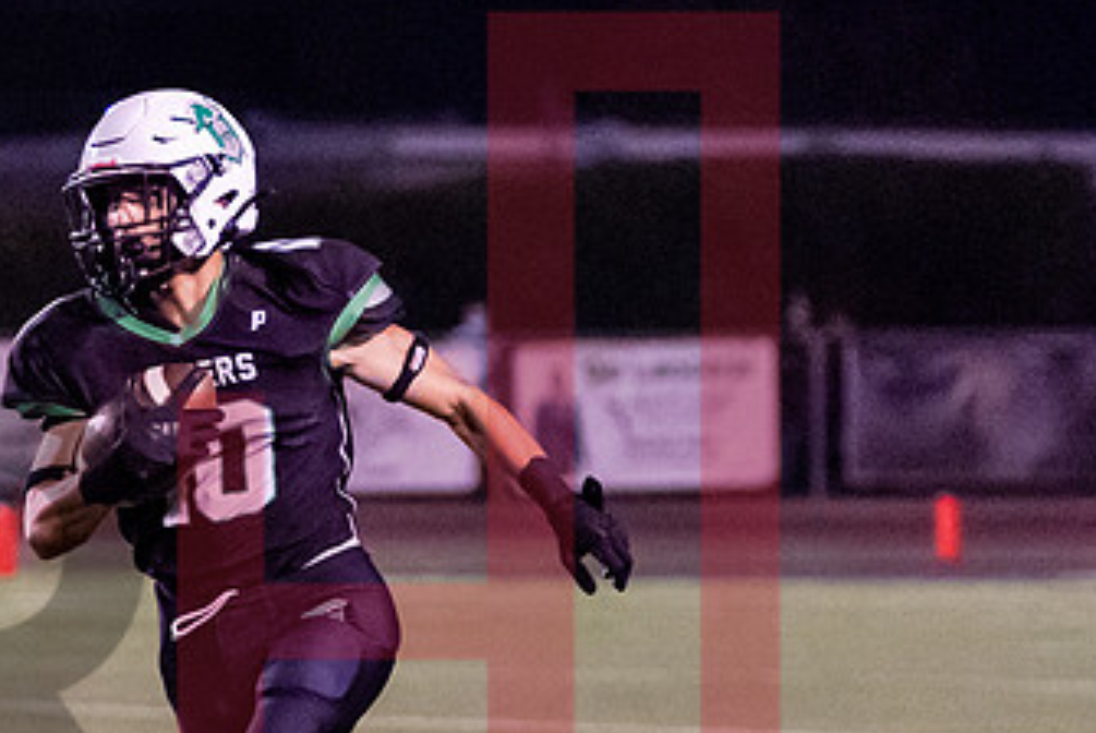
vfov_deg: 3.9
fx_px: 10634
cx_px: 198
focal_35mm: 349
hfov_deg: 5.9
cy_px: 549
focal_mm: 109
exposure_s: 1/1000
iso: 12800
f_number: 2.8
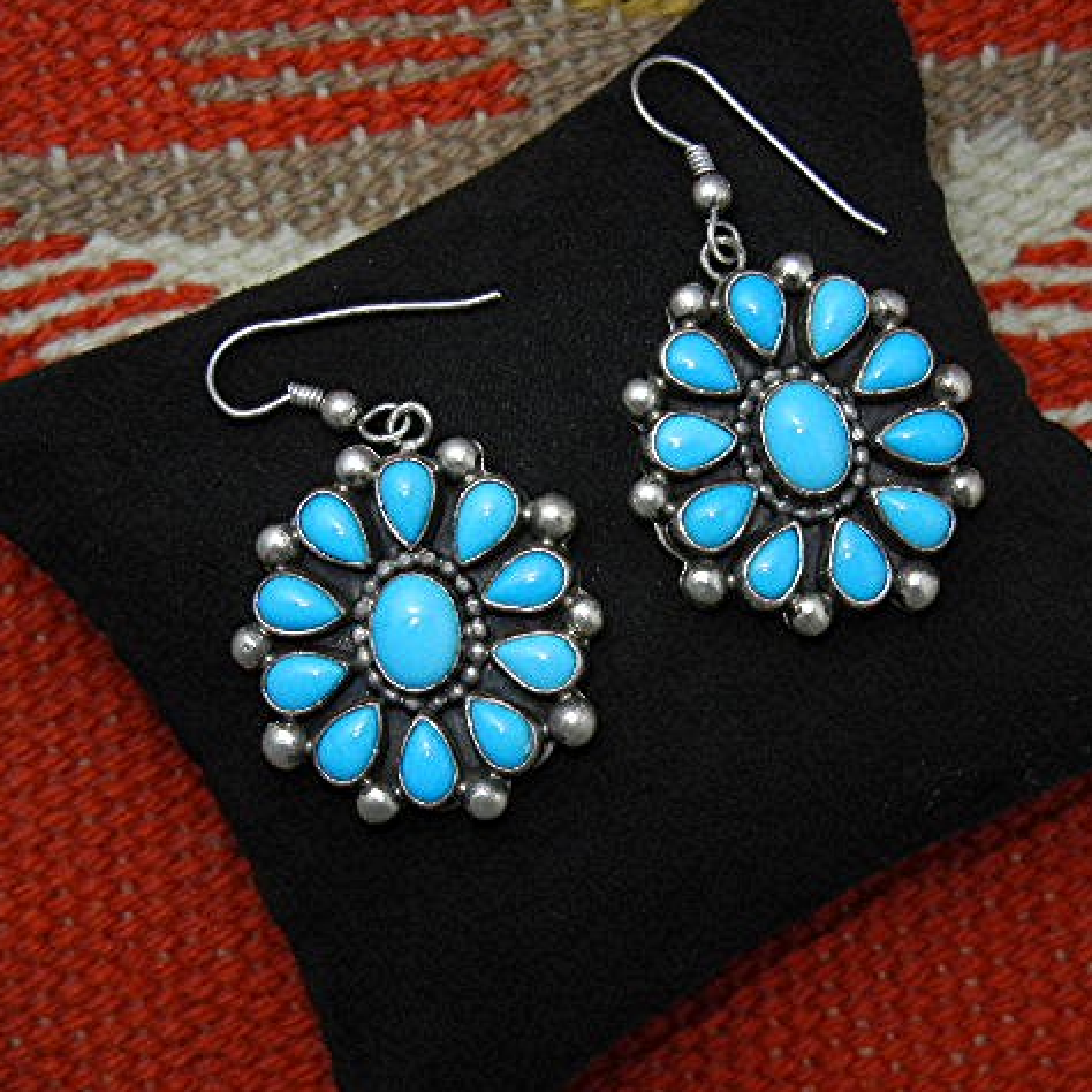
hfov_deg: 27.7
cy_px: 544
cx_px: 590
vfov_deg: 27.7
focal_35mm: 62
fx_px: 2213
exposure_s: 1/30
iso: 800
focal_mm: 9.3
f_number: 7.8
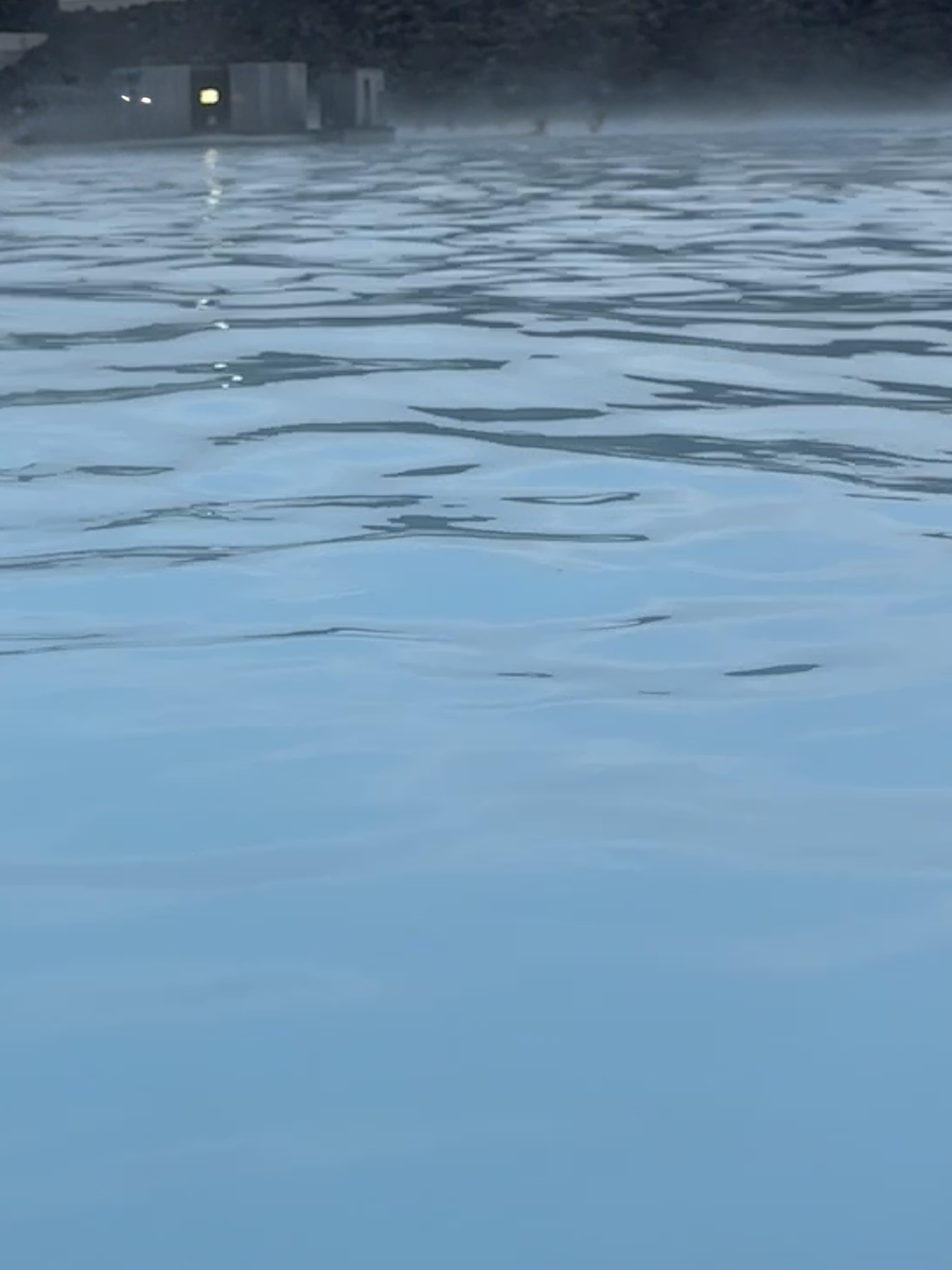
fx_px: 2127
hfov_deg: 24.4
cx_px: 67
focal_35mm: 58
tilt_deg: -0.5
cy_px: 163
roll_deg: +1.0
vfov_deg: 31.9
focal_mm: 6.76
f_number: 1.78
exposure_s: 1/900
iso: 80
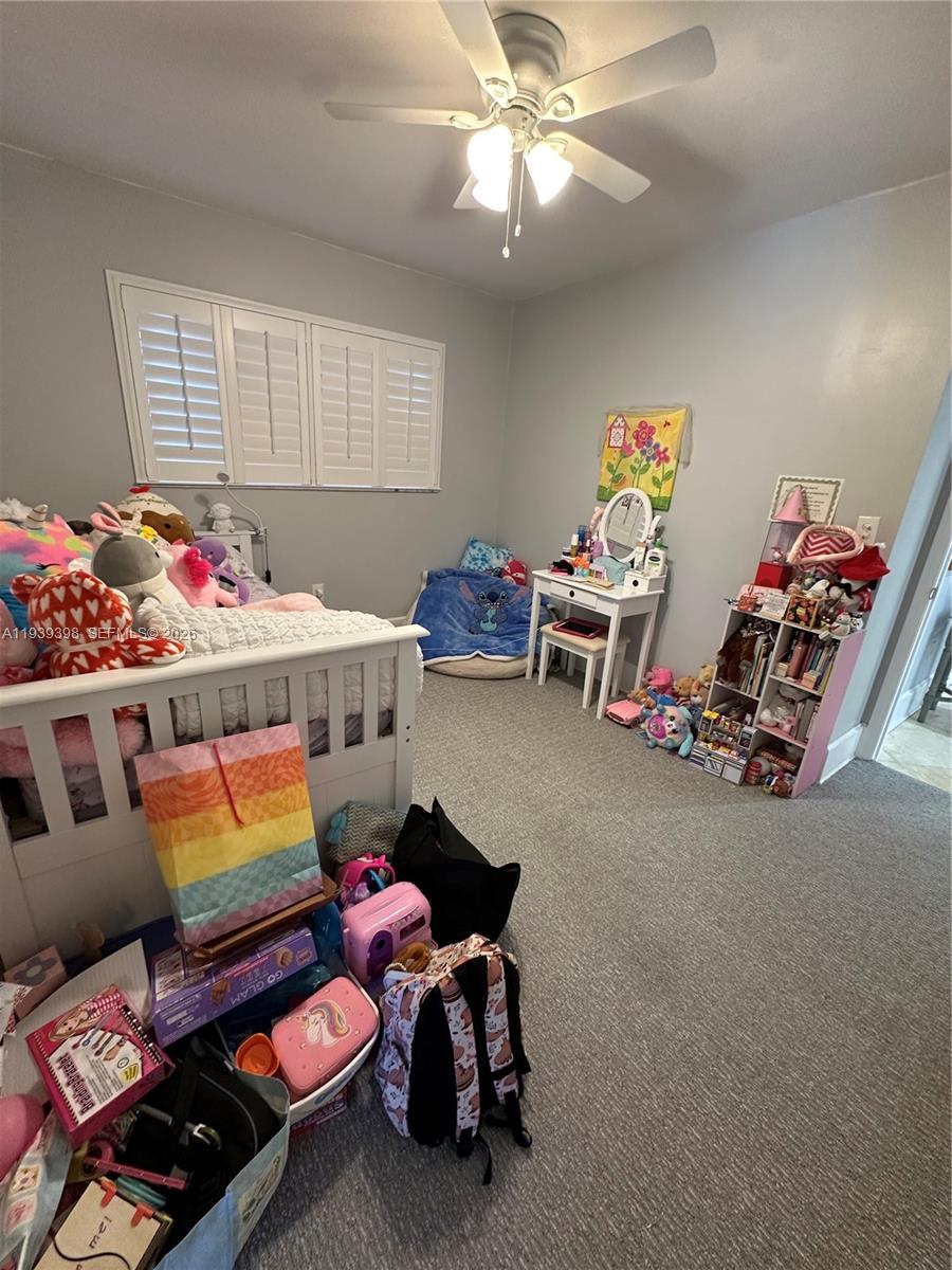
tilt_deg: -19.3
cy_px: 635
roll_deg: -4.8
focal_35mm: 14
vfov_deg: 102.1
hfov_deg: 85.7
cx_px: 476
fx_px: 513
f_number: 2.2
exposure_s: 1/60
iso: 250
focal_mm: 2.22
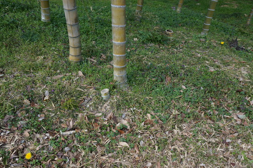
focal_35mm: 28
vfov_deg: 46.3
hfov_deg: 65.4
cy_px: 94
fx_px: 197
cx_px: 136
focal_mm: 16
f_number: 6.3
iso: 100
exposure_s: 1/100
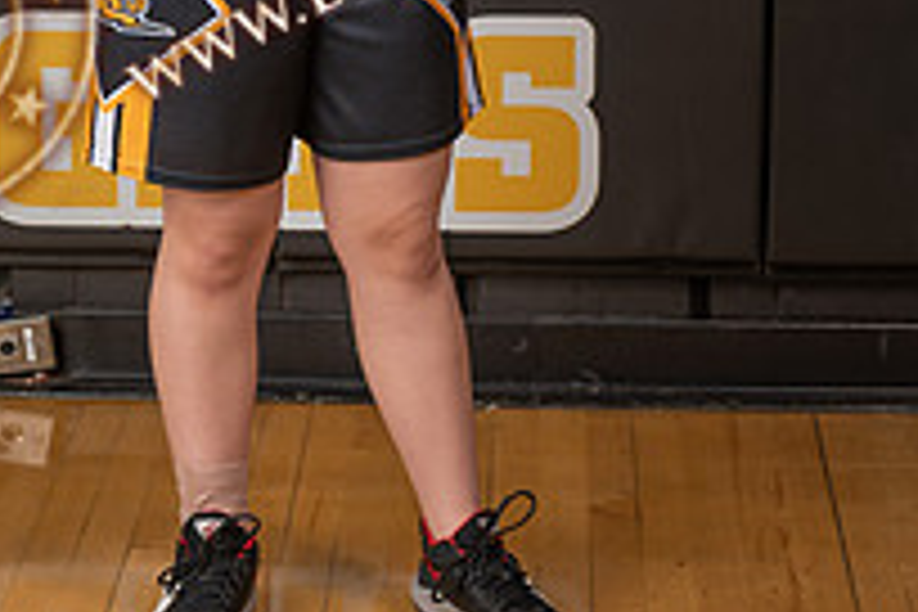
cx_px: 335
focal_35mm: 154
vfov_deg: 8.8
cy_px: -81
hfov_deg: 13.3
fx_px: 3927
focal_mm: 70
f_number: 9
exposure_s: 1/125
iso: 100
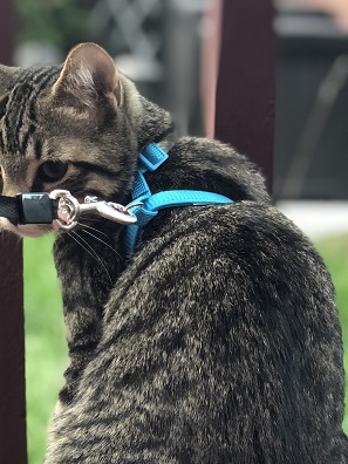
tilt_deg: -12.6
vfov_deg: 18.6
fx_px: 1407
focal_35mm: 105
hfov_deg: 14.1
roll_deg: +1.1
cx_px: 111
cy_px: 356
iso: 125
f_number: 2.4
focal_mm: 6
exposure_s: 1/24
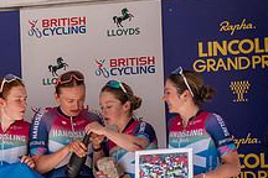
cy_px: 156
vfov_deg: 7.6
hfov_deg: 11.2
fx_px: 1340
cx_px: -58
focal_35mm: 180
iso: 100
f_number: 4
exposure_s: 1/800
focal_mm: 67
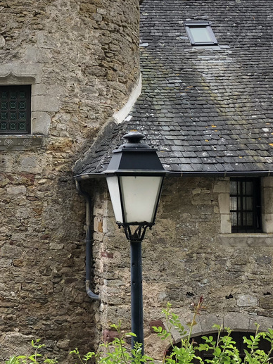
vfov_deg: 29.8
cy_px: 165
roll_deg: +0.7
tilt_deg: +5.0
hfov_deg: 22.0
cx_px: 20
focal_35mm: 65
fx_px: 683
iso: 20
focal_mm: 4
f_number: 1.8
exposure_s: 1/444
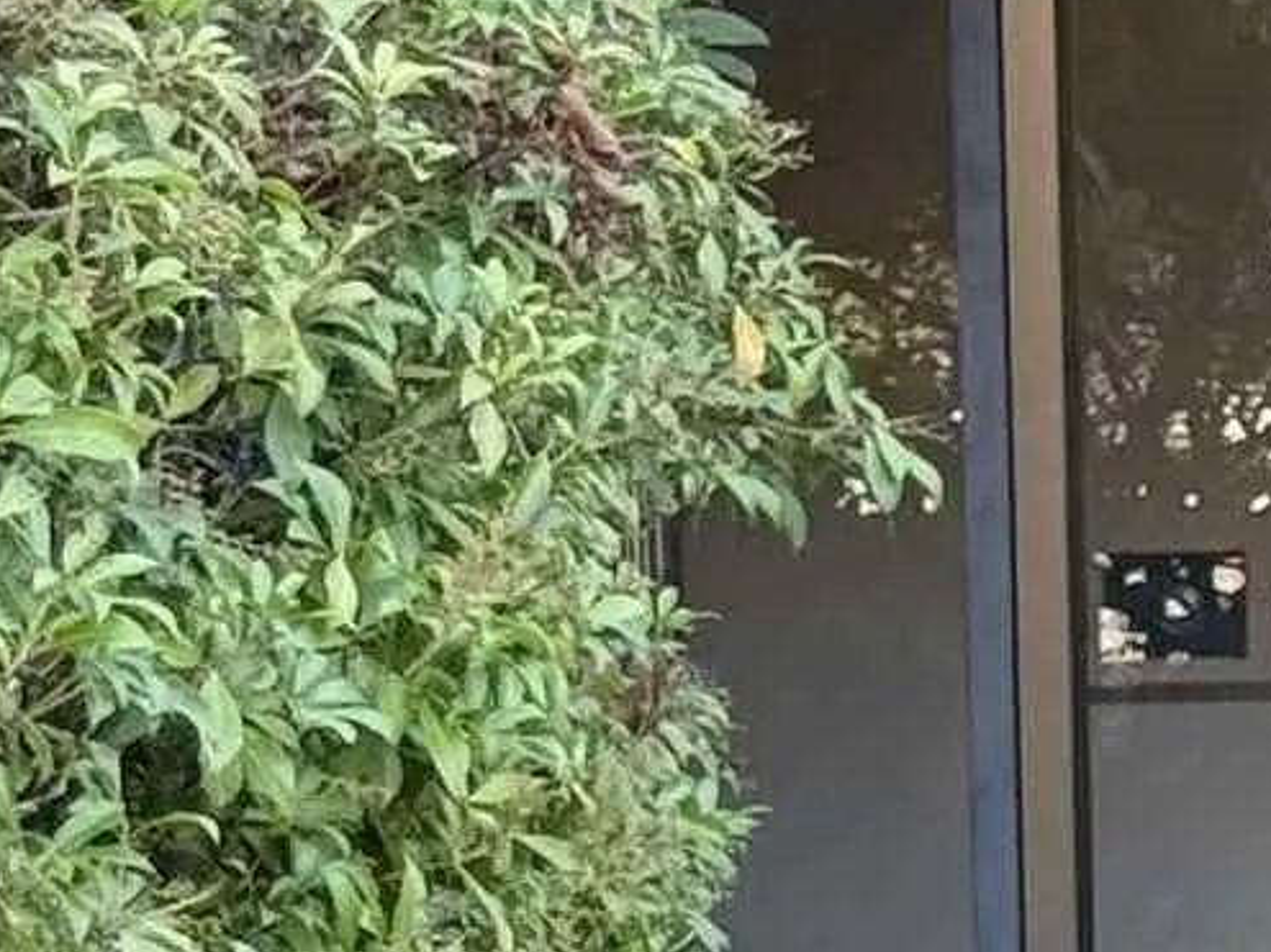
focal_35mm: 298
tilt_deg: -4.2
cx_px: 2149
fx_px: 10939
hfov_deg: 6.5
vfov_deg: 5.0
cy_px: 870
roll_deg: +0.7
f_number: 1.78
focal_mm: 6.76
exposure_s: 1/194
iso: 100
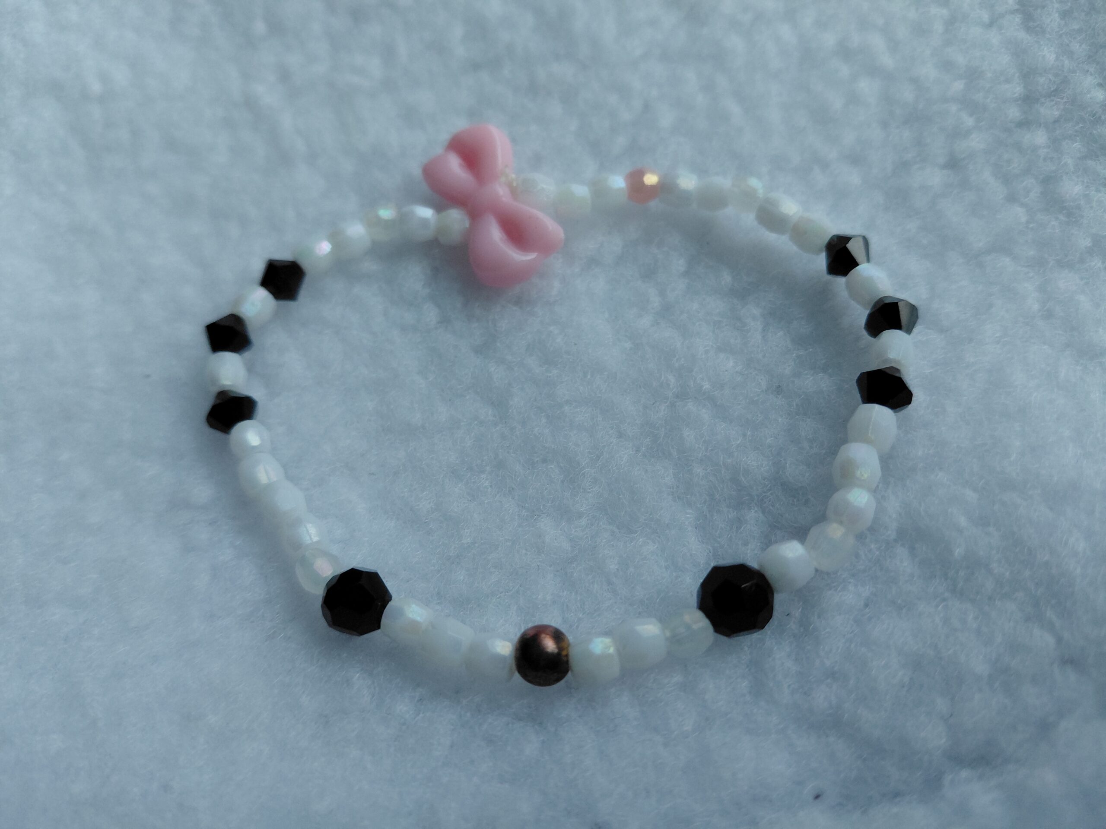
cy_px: 414
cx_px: 553
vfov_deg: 54.9
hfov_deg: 69.4
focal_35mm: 25
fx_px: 799
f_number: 1.8
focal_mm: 4.69
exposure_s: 1/120
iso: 160
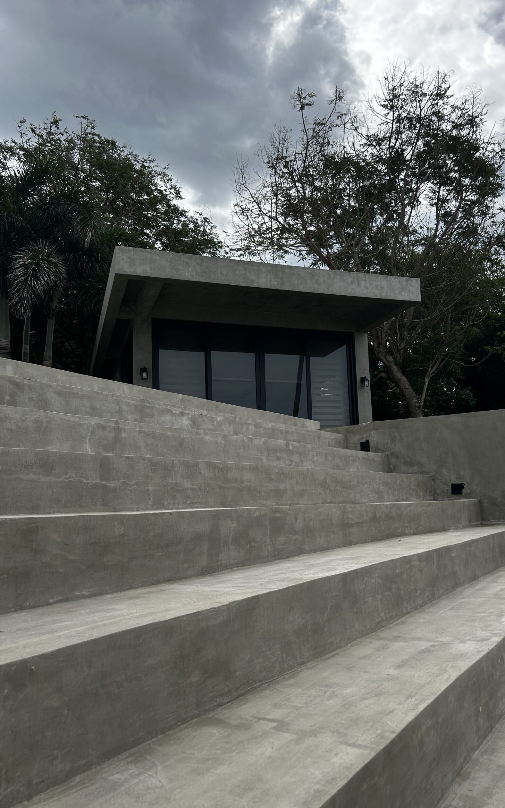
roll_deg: +1.5
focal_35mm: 28
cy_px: 409
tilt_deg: +8.6
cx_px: 295
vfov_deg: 66.5
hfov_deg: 44.4
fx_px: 617
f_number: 1.5
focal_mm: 5.7
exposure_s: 1/3968
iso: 50
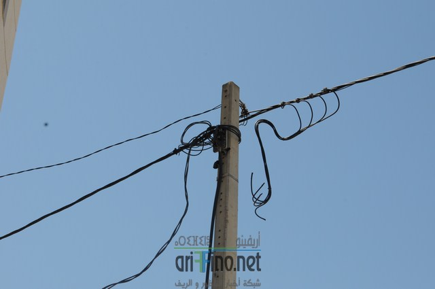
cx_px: 218
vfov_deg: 16.5
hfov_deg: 24.6
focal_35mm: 82
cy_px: 144
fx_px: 996
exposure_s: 1/200
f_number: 14
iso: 200
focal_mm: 55
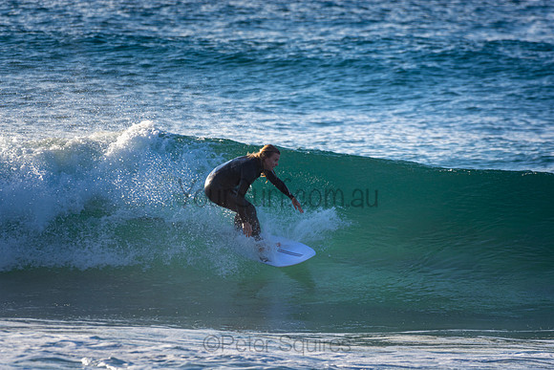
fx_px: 11544
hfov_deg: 2.7
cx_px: 277
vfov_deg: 1.8
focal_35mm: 750
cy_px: 185
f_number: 5.6
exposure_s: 1/640
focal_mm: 500
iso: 180
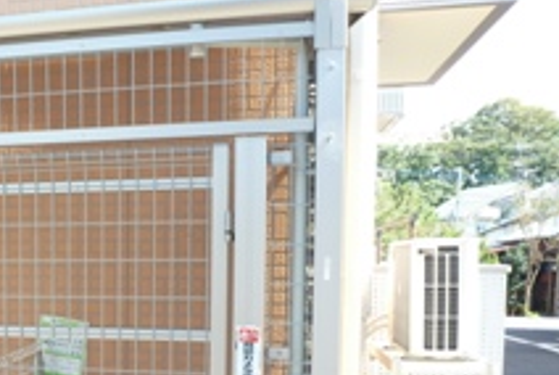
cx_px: 40
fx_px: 731
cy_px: 317
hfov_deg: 38.5
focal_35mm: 47
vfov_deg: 27.9
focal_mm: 4.3
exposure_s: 1/100
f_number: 3.3
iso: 100
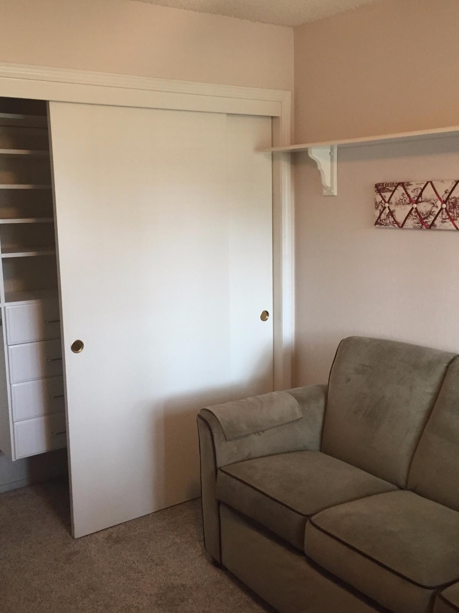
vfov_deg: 51.4
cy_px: 302
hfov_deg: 39.6
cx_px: 219
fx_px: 637
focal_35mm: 36
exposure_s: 1/30
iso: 125
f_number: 2.2
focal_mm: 4.15
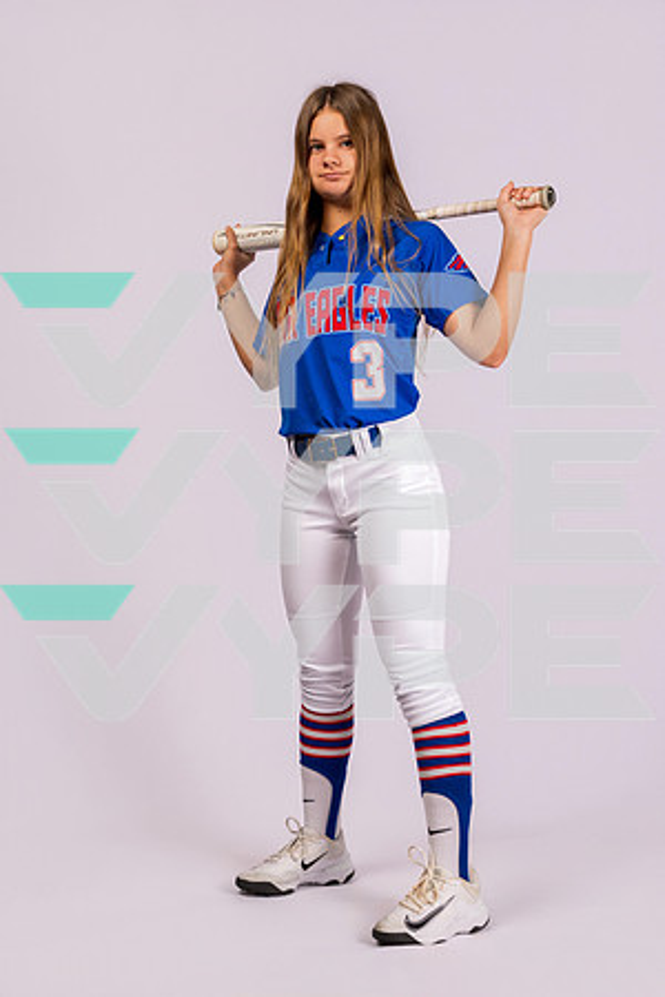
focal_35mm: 53
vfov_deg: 37.5
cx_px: 332
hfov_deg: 25.5
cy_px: 498
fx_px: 1468
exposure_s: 1/250
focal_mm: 53
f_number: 11
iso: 320
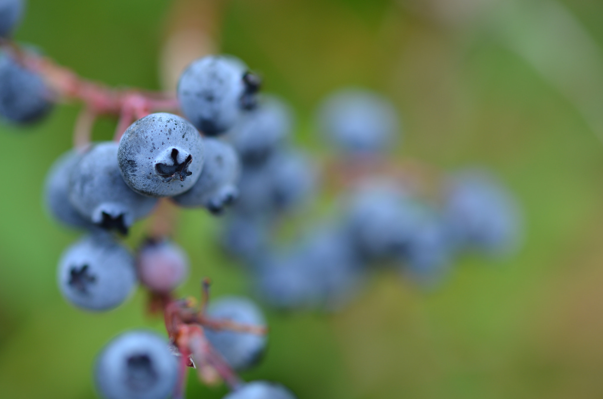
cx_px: 302
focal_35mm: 90
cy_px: 200
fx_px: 1504
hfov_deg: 22.7
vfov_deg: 15.1
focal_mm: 60
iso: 100
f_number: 3.2
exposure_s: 1/400
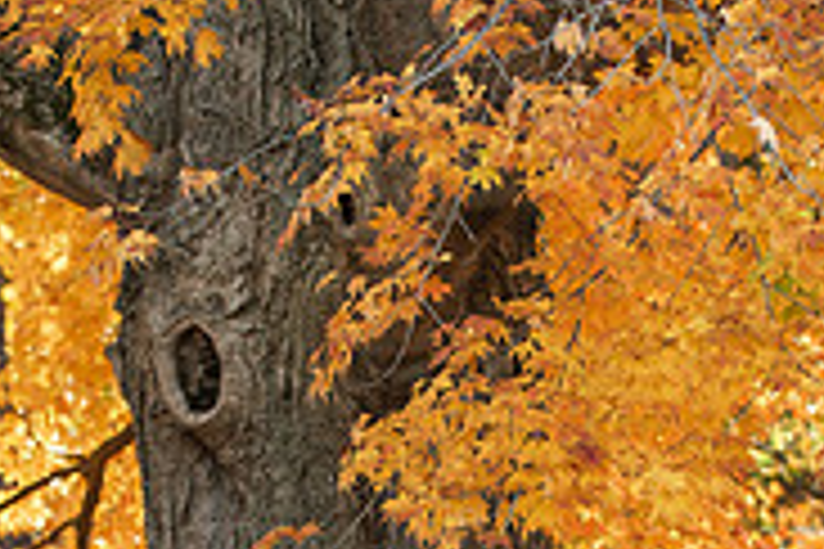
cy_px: 736
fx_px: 6225
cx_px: 455
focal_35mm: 272
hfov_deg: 7.6
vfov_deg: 5.0
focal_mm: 86
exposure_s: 1/640
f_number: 3.5
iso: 500
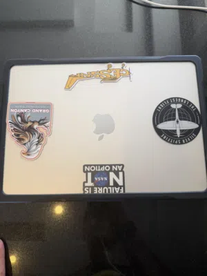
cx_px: 104
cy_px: 138
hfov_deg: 56.8
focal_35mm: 24
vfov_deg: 71.6
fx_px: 191
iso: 200
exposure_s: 1/121
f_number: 1.78
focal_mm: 6.76
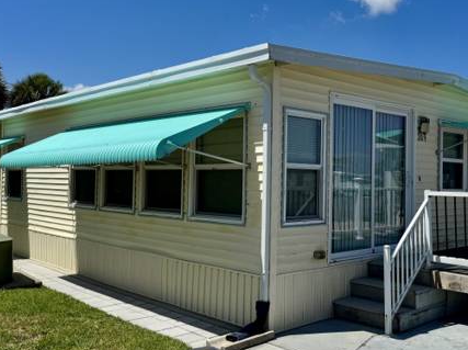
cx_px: 328
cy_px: 171
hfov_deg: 50.1
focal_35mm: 36
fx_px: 486
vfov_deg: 39.6
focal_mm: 6.76
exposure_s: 1/7937
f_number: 1.78
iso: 80
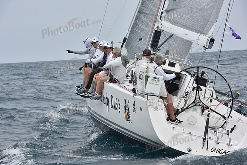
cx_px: 124
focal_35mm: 135
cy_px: 82
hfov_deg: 15.2
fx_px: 926
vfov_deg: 10.2
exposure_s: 1/800
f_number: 10
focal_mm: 135
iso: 250
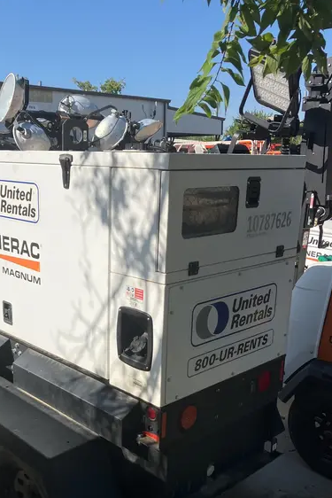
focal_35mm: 38
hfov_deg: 34.7
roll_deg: -0.2
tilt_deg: -12.8
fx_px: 525
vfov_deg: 50.3
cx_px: 107
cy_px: 303
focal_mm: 3.99
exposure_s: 1/3472
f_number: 1.8
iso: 32
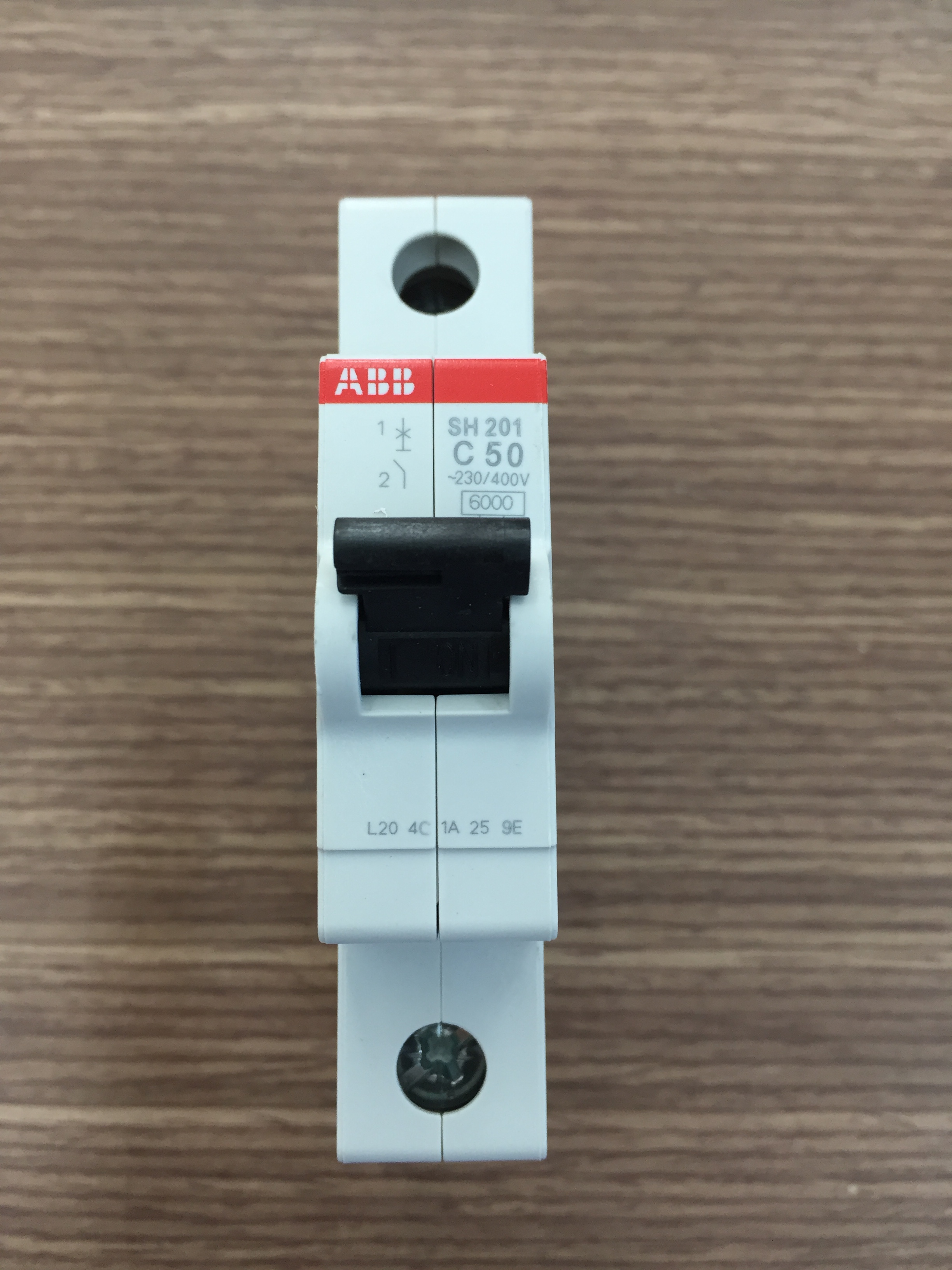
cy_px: 635
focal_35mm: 29
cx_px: 476
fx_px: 1063
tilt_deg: -83.8
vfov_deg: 61.7
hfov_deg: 48.2
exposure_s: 1/33
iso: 80
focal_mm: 4.15
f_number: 2.2
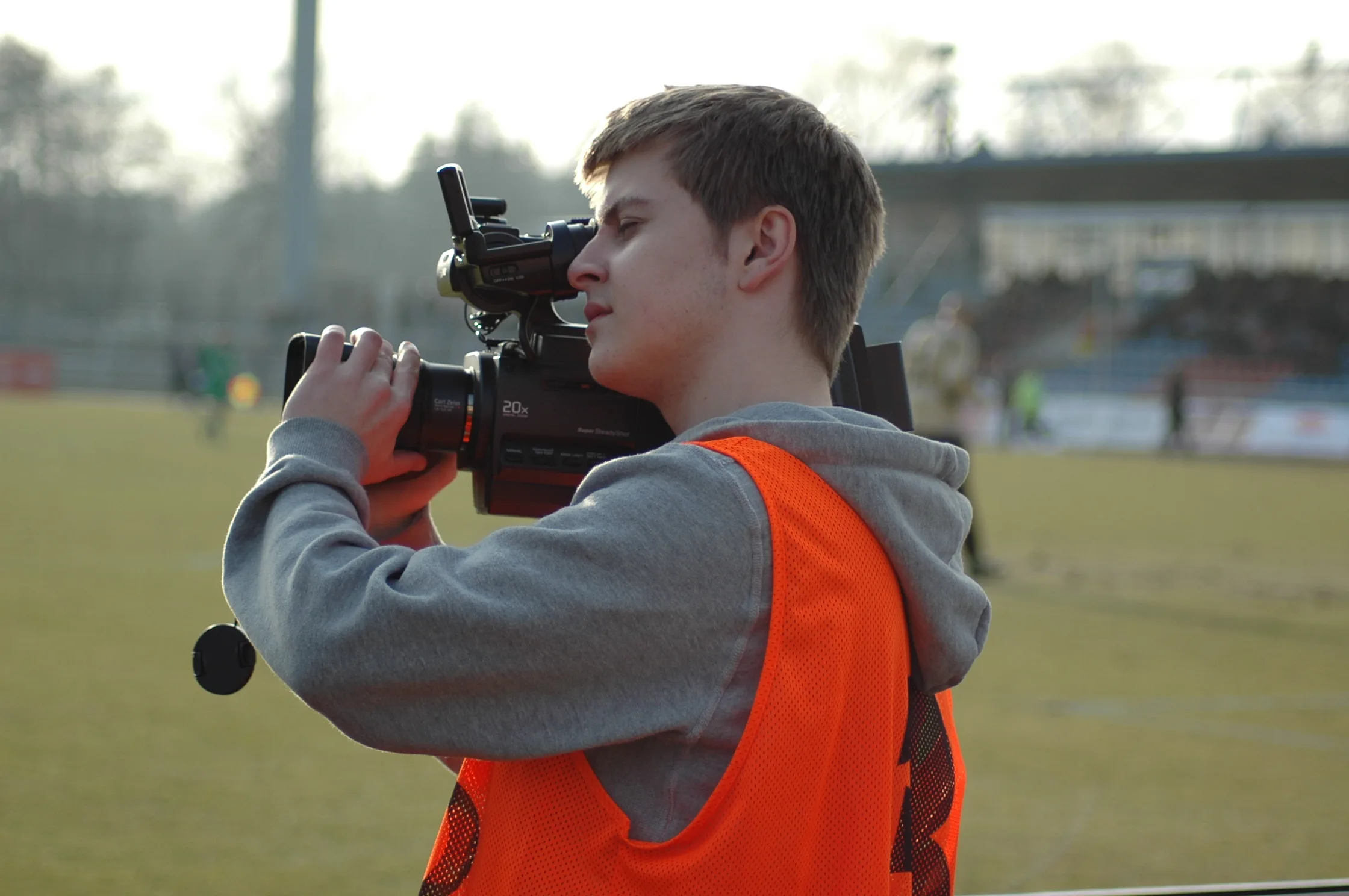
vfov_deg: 13.0
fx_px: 3930
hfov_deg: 19.5
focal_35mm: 105
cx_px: 674
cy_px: 448
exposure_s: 1/640
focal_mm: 70
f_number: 4
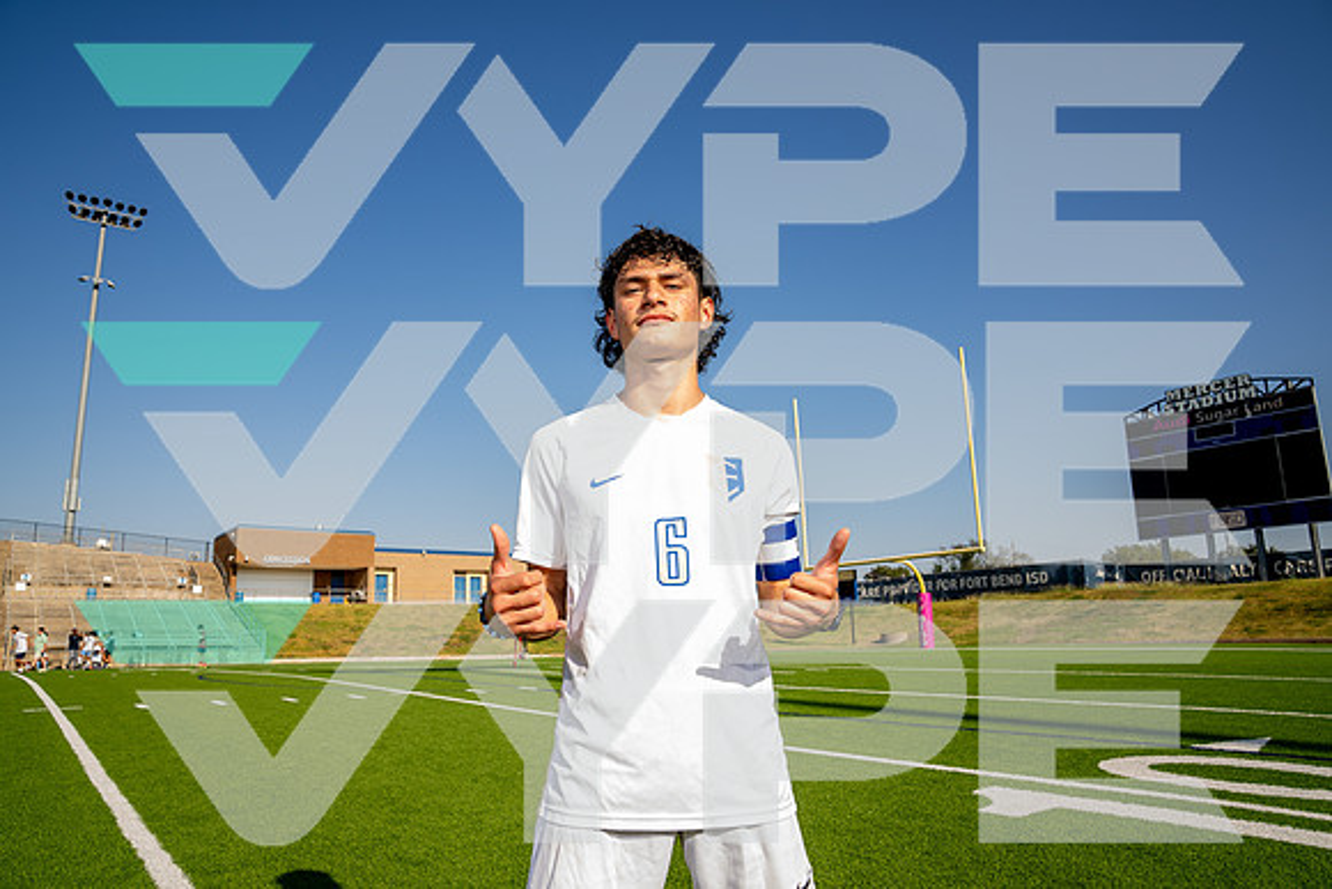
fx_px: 888
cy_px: 444
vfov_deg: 53.2
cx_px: 666
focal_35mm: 24
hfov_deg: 73.7
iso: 50
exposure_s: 1/125
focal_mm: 24
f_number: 7.1
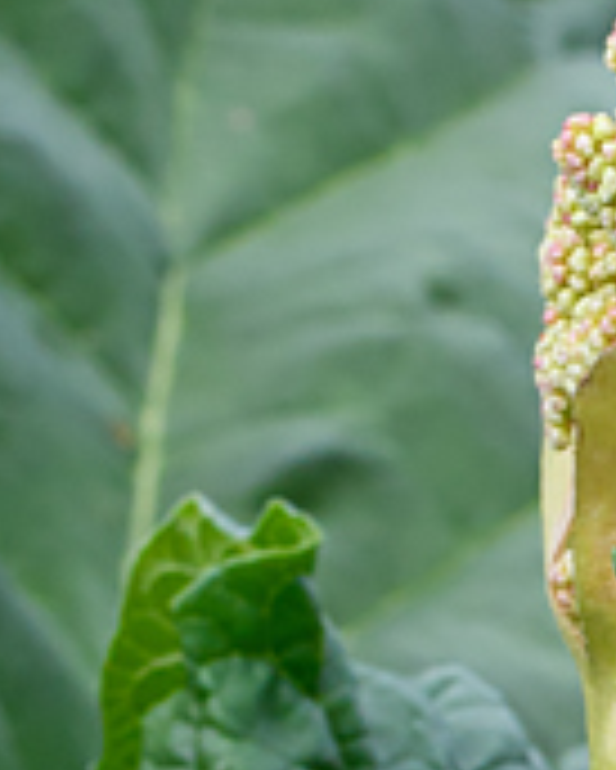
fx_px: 16849
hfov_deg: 2.1
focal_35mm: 740
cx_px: 1095
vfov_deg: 2.6
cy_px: 414
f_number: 11
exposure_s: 1/160
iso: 400
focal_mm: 90
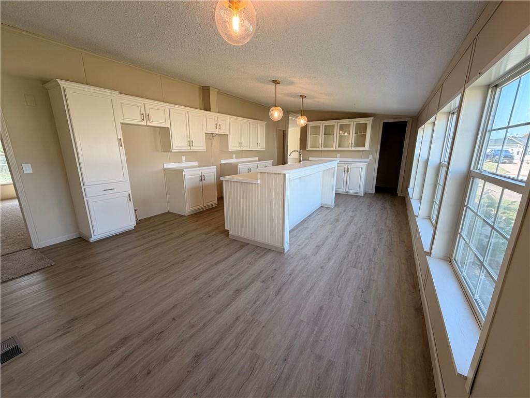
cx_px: 265
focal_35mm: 14
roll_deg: +0.4
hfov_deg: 102.1
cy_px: 199
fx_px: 214
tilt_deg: -12.9
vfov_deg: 85.7
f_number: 2.2
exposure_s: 1/120
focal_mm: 2.22
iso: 64
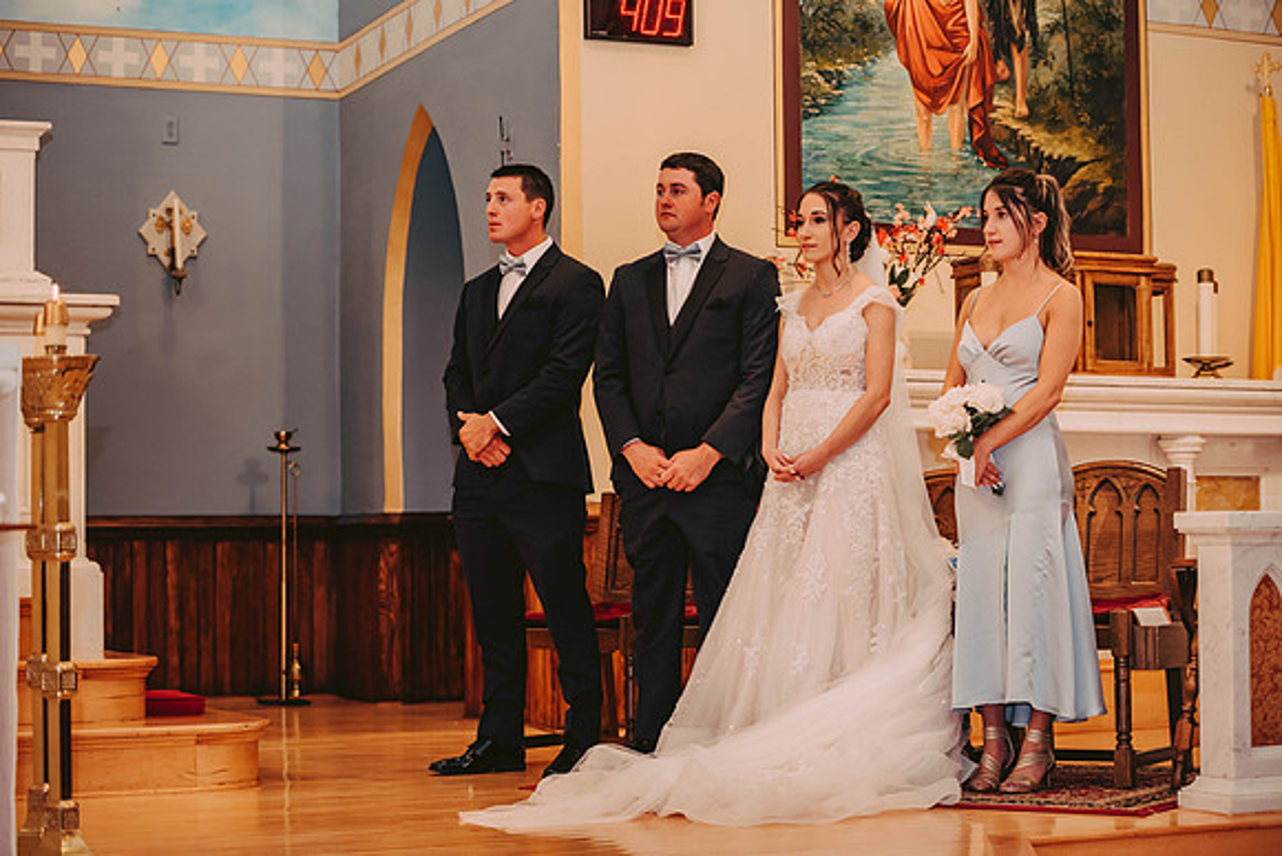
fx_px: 2493
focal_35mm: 70
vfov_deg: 19.5
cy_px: 428
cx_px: 641
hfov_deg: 28.8
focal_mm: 70
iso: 800
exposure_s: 1/80
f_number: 2.8
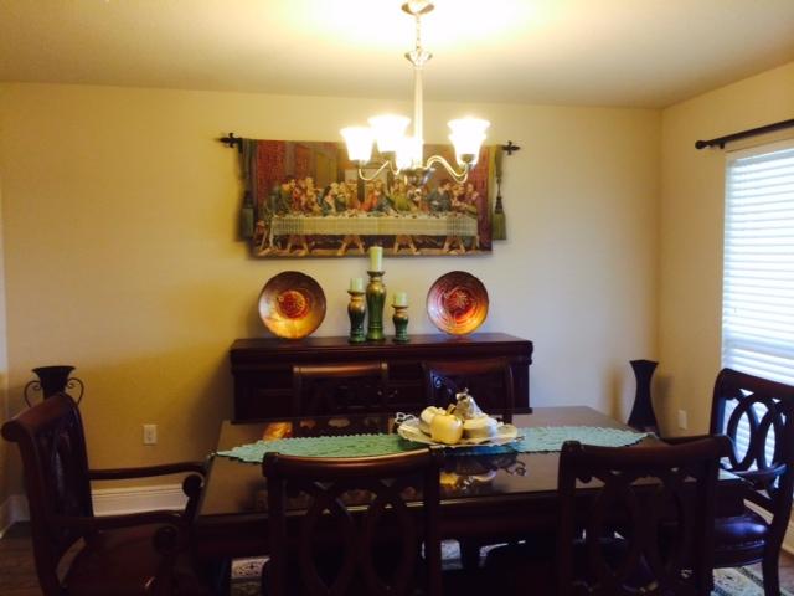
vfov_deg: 46.8
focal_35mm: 30
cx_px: 397
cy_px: 298
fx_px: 688
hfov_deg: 60.0
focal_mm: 4.12
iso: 125
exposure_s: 1/30
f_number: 2.2
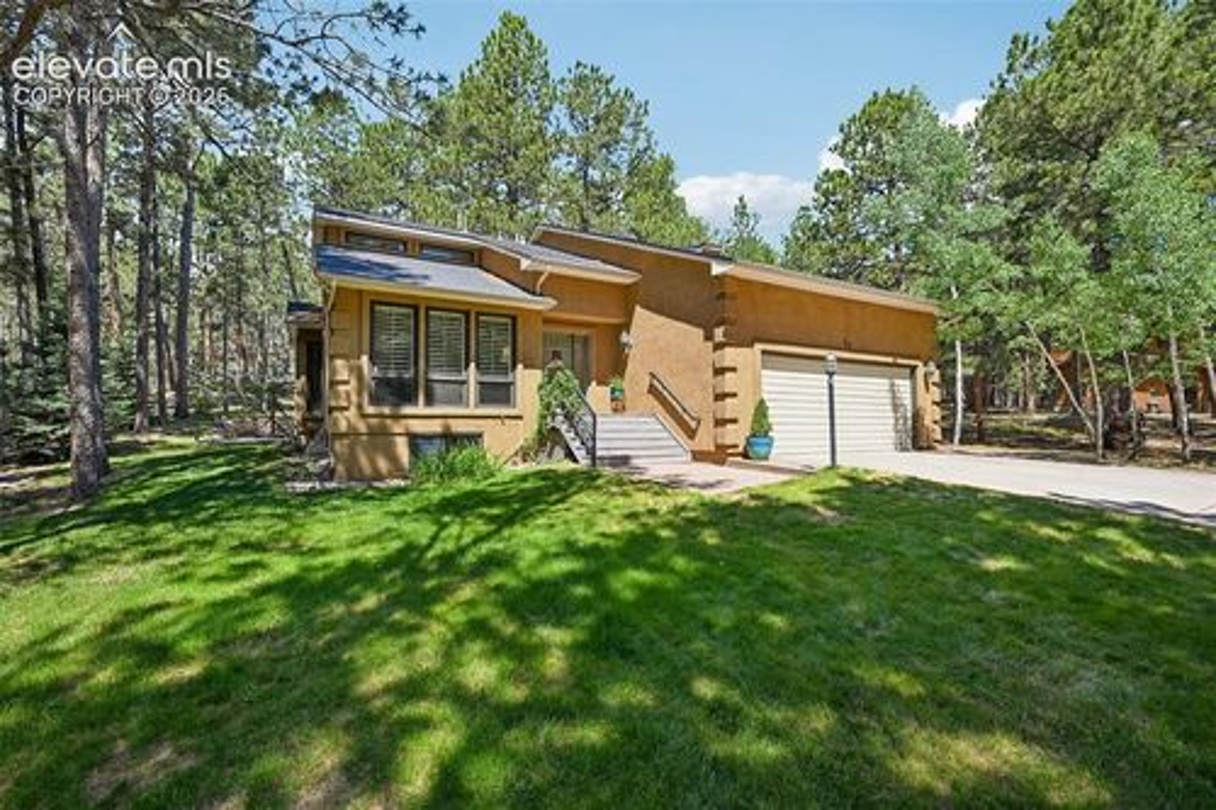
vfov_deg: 73.7
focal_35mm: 16
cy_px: 405
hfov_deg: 96.8
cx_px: 608
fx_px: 540
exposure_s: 1/40
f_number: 10
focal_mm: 16
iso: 64
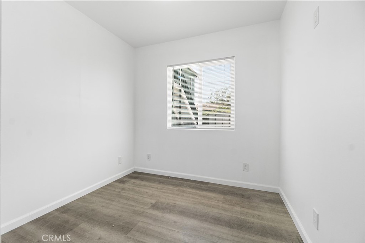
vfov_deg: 77.3
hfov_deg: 100.4
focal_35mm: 15
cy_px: 122
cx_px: 182
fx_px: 152
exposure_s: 1/25
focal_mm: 10
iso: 320
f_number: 7.1
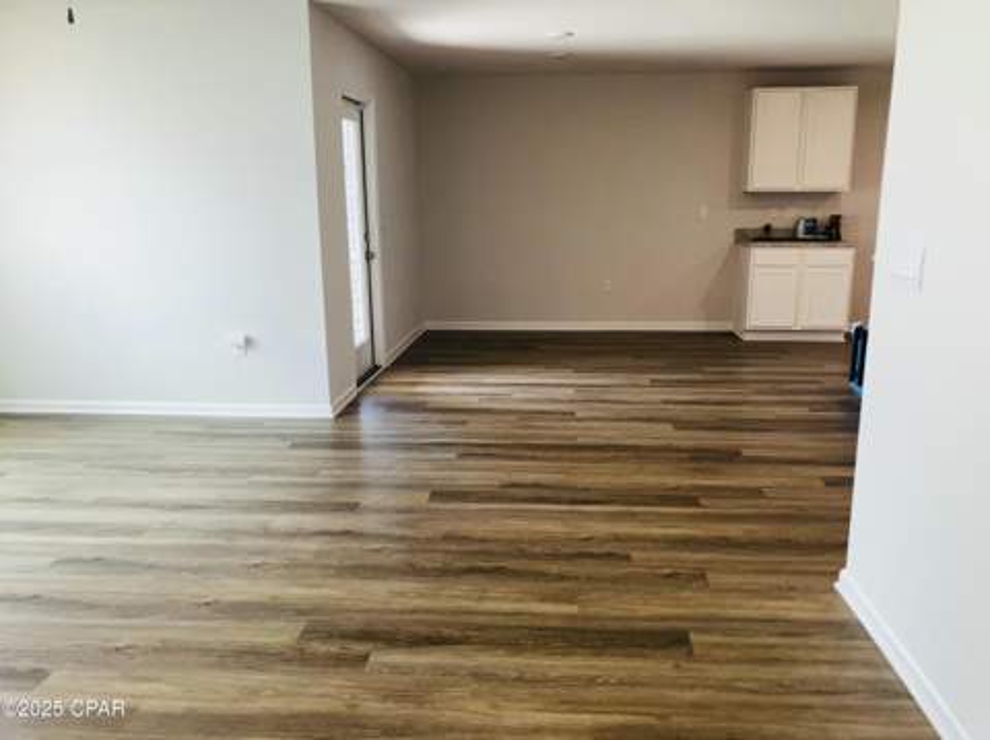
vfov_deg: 49.7
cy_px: 370
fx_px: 800
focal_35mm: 28
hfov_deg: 63.5
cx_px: 495
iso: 40
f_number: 1.8
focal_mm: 3.99
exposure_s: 1/60
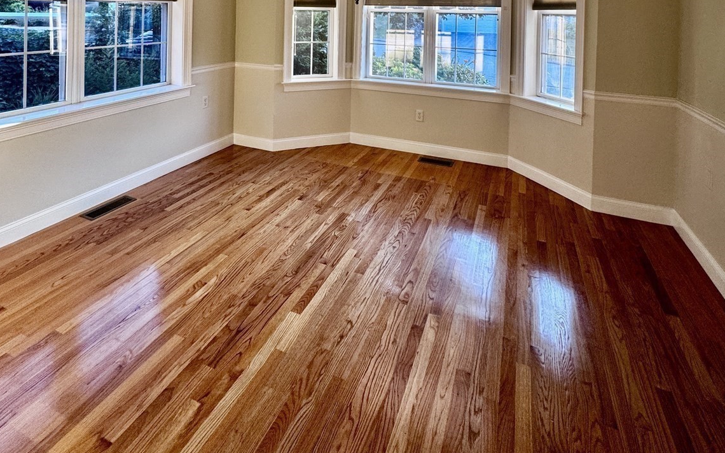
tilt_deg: -0.3
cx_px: 361
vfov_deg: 50.1
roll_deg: -1.0
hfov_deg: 85.1
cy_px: 15
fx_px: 395
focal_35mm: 20
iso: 125
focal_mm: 2.22
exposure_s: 1/120
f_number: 2.2
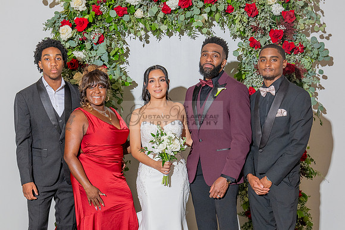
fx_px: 535
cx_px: 128
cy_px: 171
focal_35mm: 56
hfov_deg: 35.6
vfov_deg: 24.1
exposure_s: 1/200
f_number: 5.6
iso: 800
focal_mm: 33.5
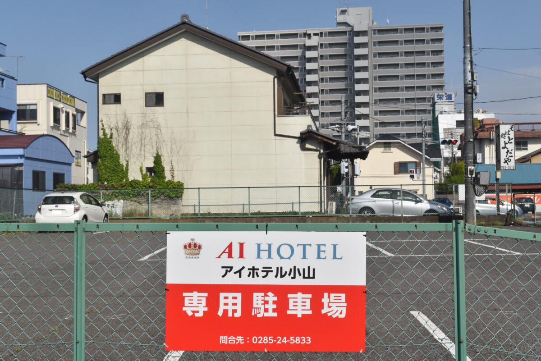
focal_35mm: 54
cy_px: 180
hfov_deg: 36.9
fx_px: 812
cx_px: 270
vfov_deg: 25.1
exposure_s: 1/800
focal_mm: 36
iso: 400
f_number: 14
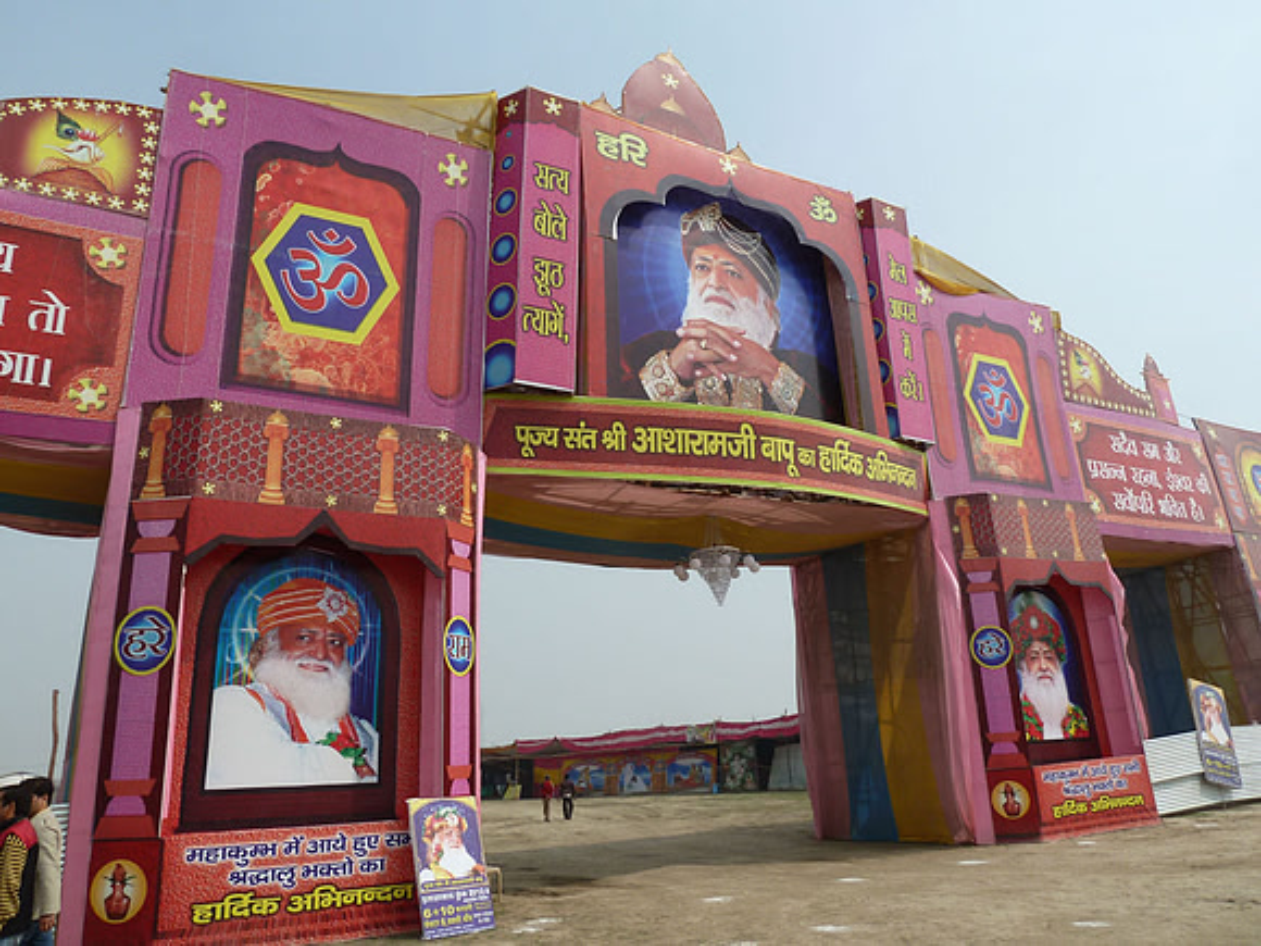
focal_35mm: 25
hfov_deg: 69.4
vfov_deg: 54.9
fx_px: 911
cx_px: 630
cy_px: 473
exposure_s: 1/400
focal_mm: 4.1
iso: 80
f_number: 5.6
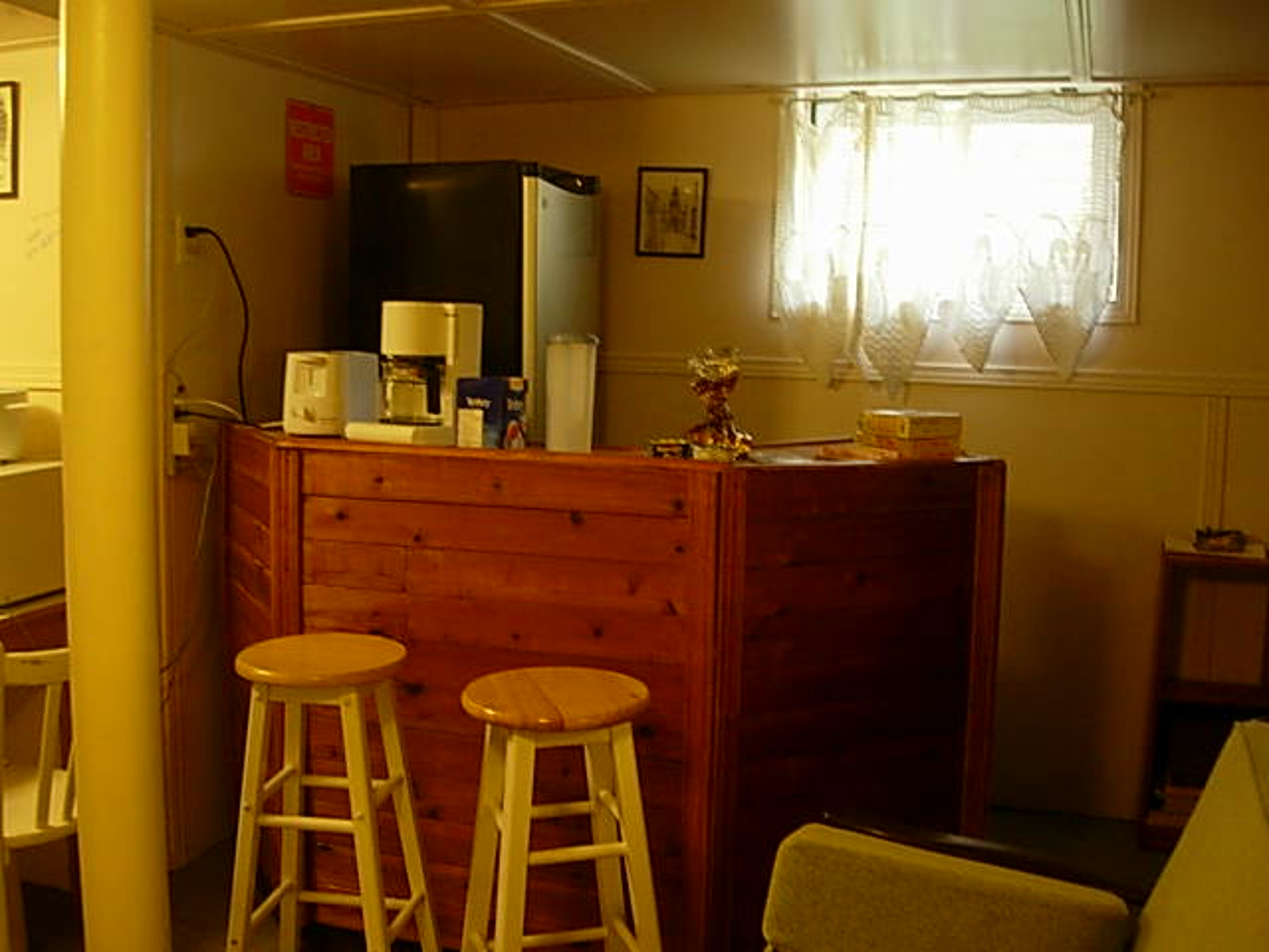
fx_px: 1393
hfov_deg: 49.0
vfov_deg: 37.7
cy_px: 476
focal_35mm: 38
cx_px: 634
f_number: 2.8
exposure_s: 1/14.2
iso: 200
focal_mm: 7.8
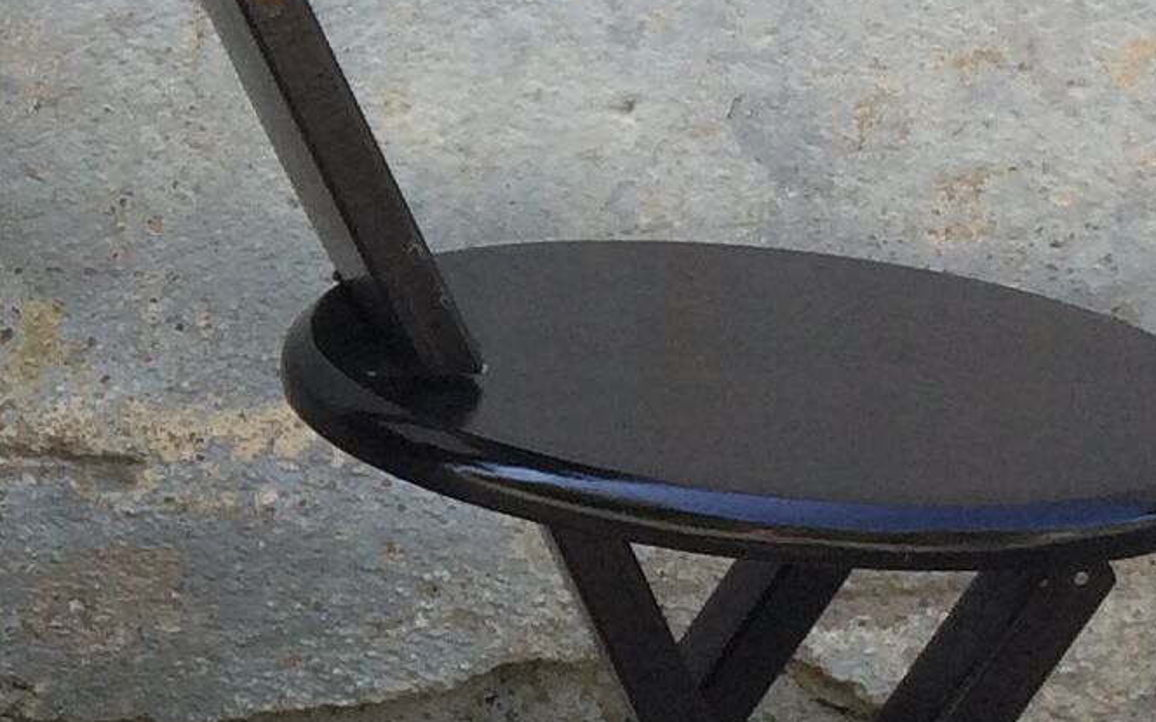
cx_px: -700
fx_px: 4757
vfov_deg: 8.7
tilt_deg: -13.8
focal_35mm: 151
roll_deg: -4.0
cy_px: 144
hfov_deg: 12.9
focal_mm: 4.15
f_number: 2.2
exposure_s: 1/232
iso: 32
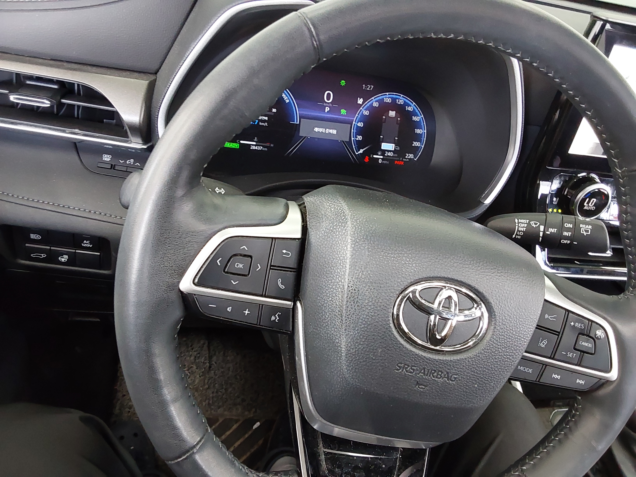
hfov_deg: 63.4
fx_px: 514
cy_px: 238
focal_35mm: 28
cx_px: 318
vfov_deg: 49.7
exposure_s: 1/60
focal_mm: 2.91
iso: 400
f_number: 1.9
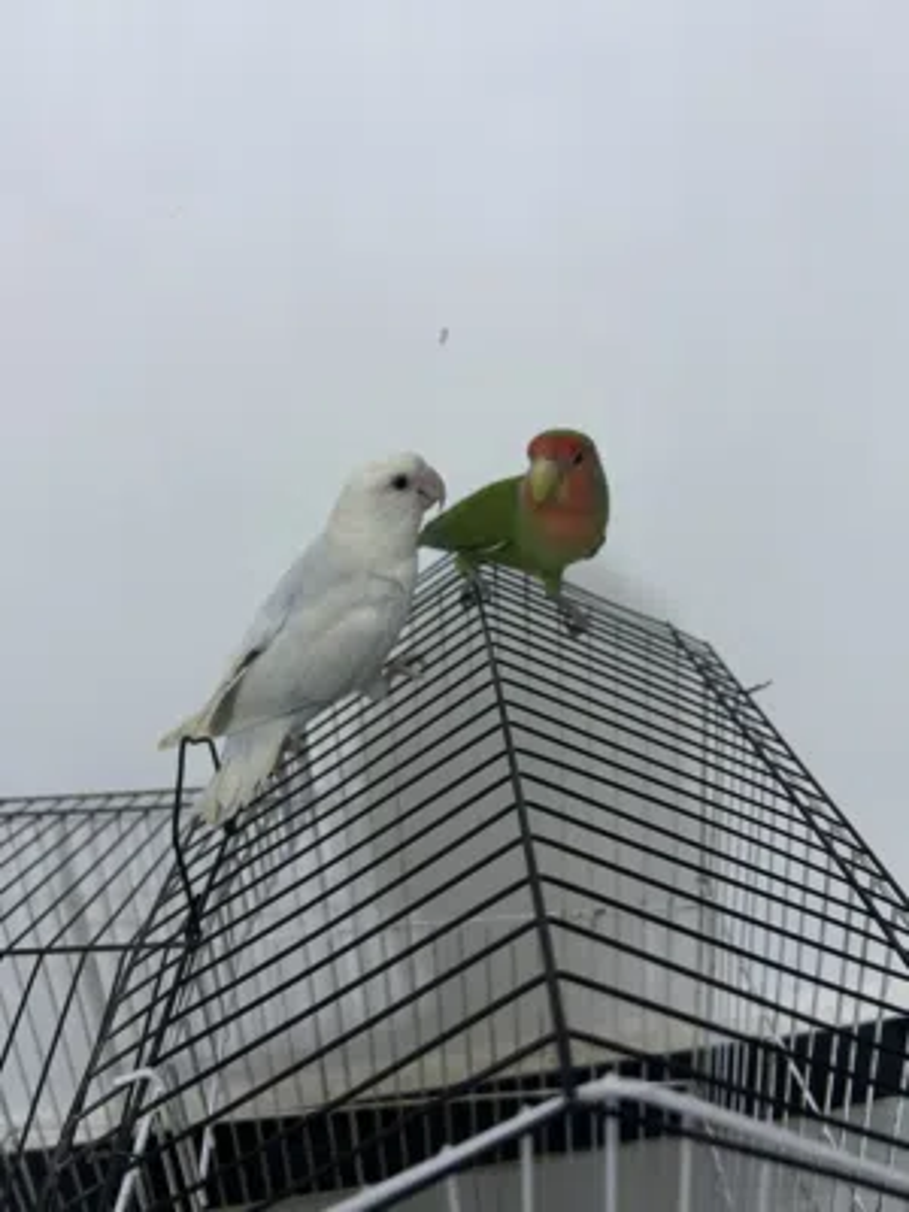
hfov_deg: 53.1
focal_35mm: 26
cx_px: 454
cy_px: 606
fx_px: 910
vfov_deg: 67.3
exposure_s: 1/50
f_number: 1.5
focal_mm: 5.7
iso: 320
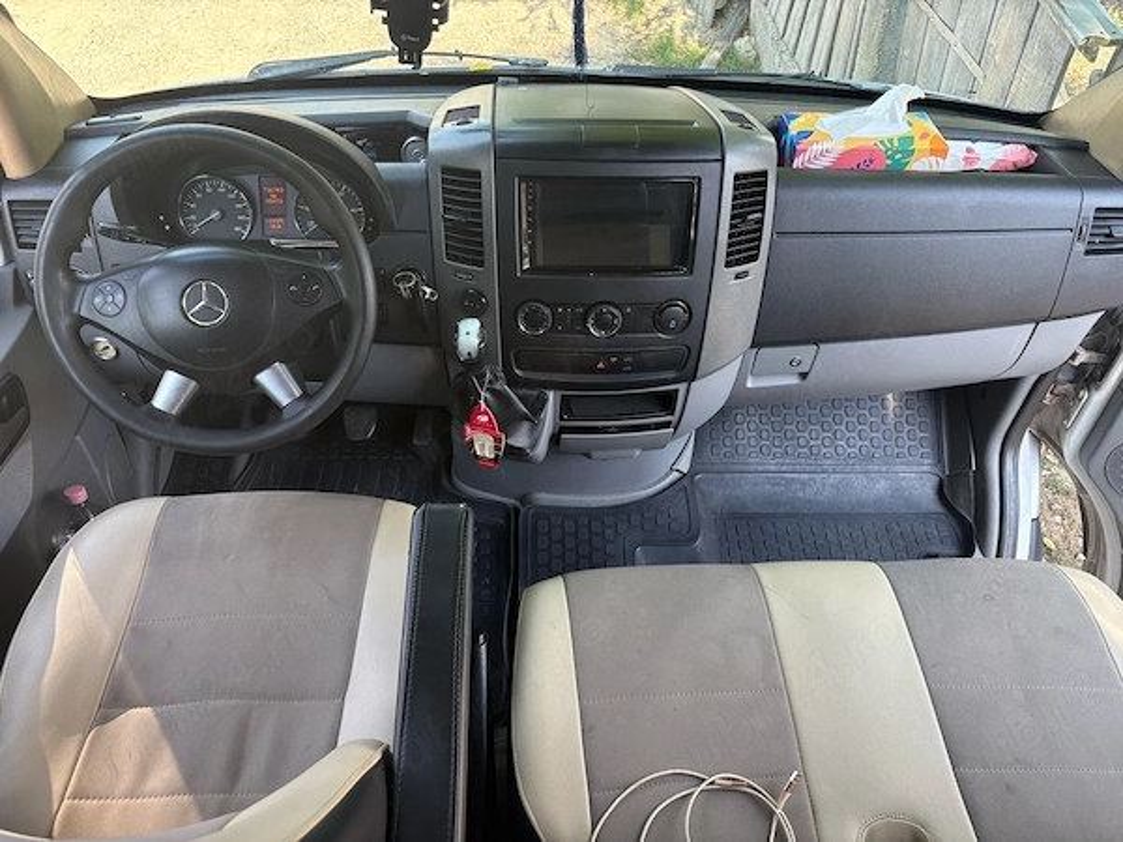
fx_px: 843
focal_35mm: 26
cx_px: 562
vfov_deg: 53.1
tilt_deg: -48.5
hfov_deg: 67.3
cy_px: 421
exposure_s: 1/142
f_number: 1.6
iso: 64
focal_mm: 5.96
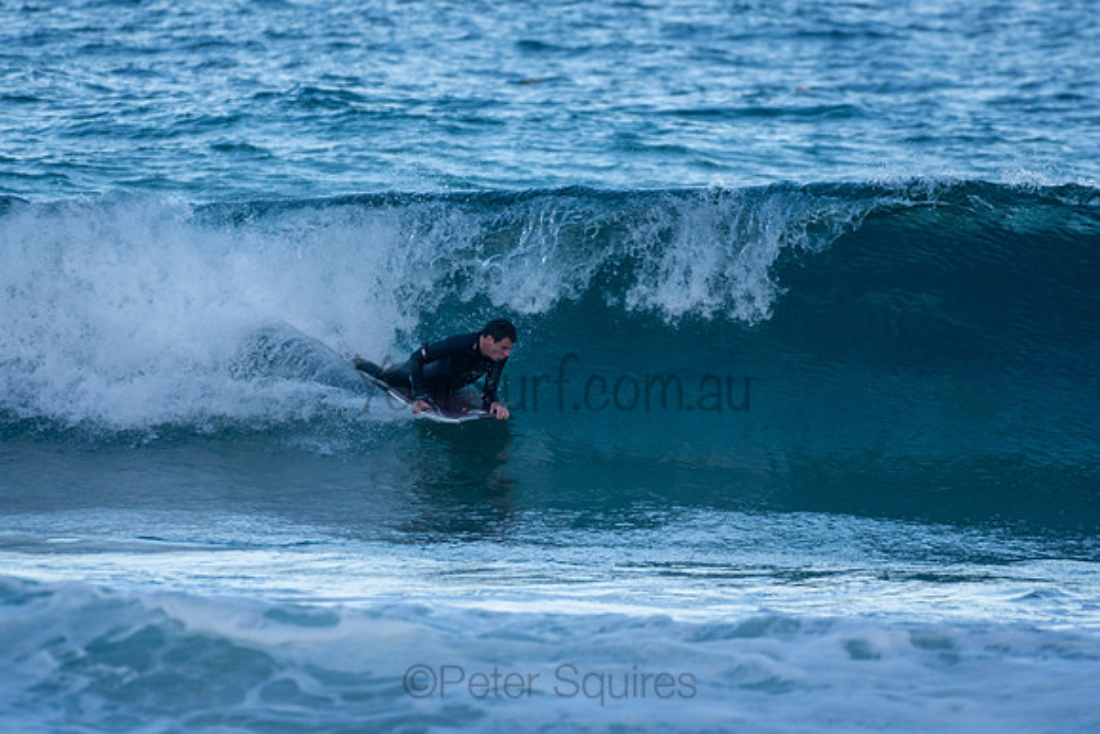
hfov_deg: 2.7
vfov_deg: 1.8
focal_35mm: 750
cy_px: 367
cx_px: 550
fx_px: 22921
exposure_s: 1/800
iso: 500
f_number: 5.6
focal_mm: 500
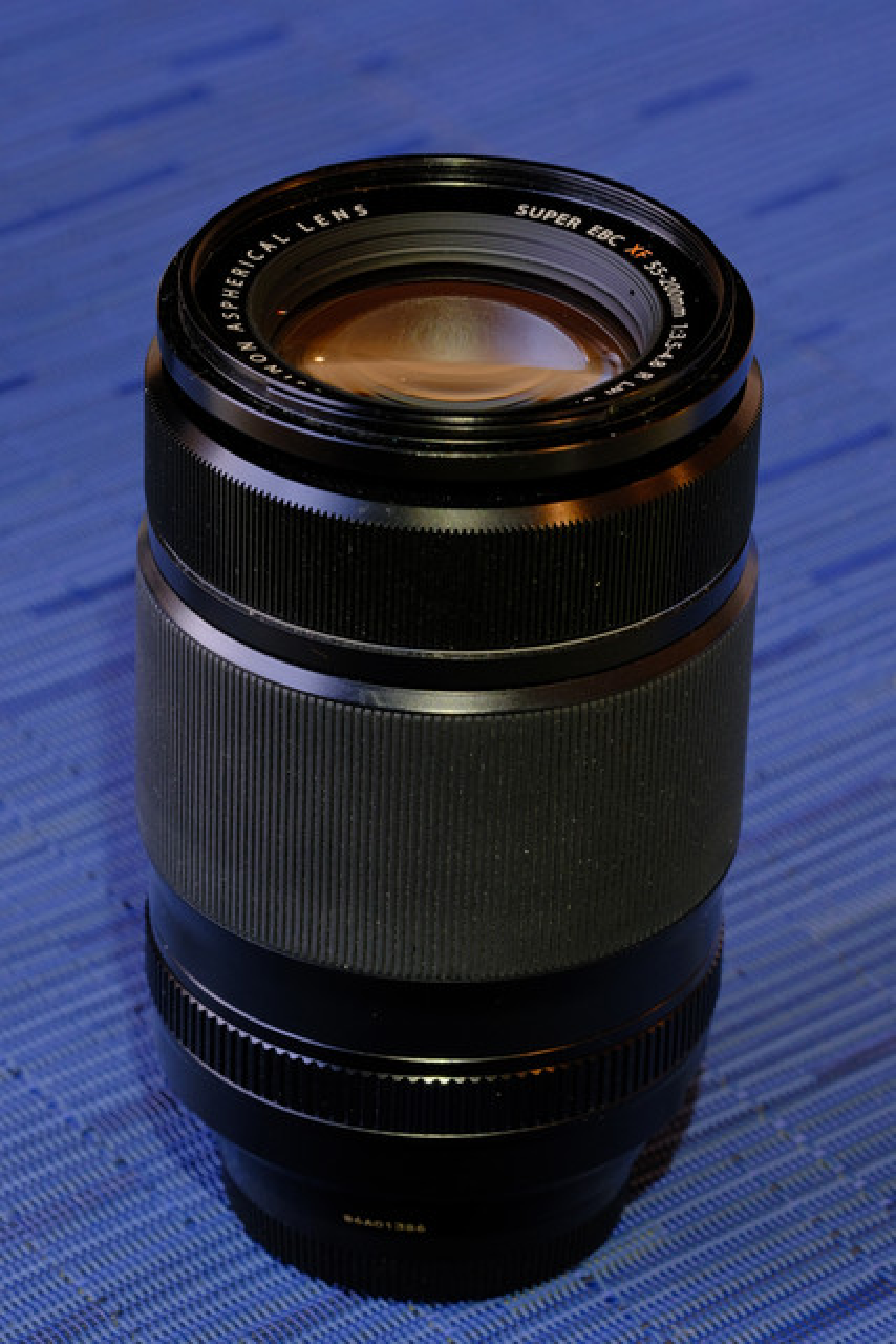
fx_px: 5037
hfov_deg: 10.2
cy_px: 672
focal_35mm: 135
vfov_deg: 15.2
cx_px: 448
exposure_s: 1/1.8
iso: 800
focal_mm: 90
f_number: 11
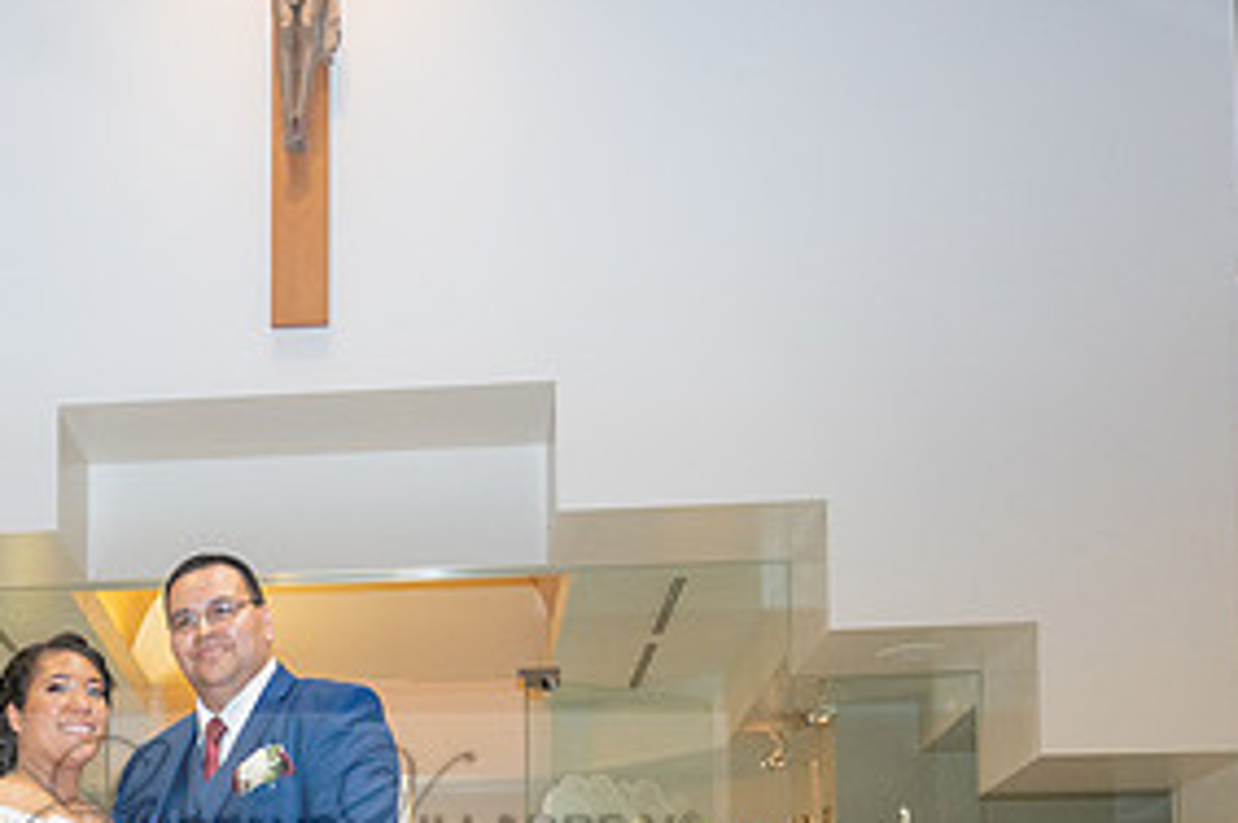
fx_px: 2095
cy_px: 985
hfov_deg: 31.3
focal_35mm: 61
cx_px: 103
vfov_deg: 20.7
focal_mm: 24
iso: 2500
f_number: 4
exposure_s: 1/160
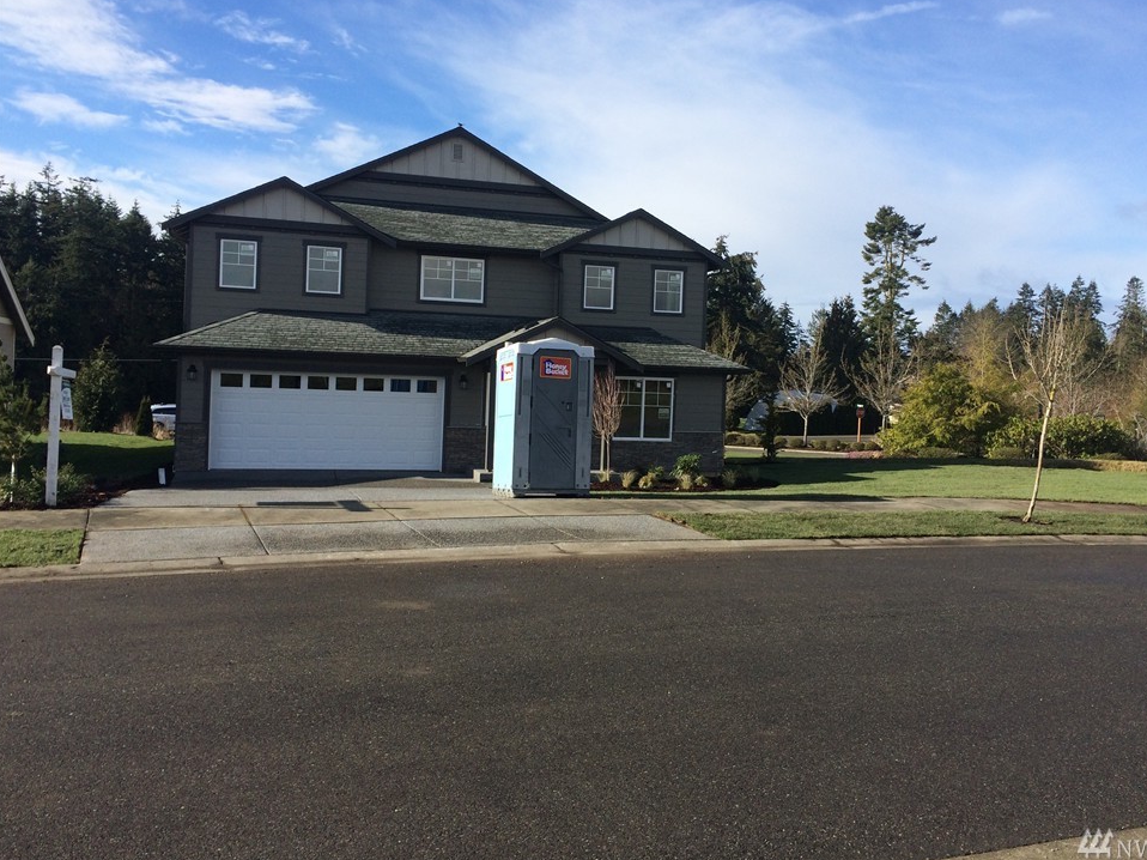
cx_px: 607
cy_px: 405
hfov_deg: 58.3
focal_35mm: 31
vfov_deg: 45.4
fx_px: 1027
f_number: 2.2
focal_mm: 4.15
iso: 32
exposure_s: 1/1709
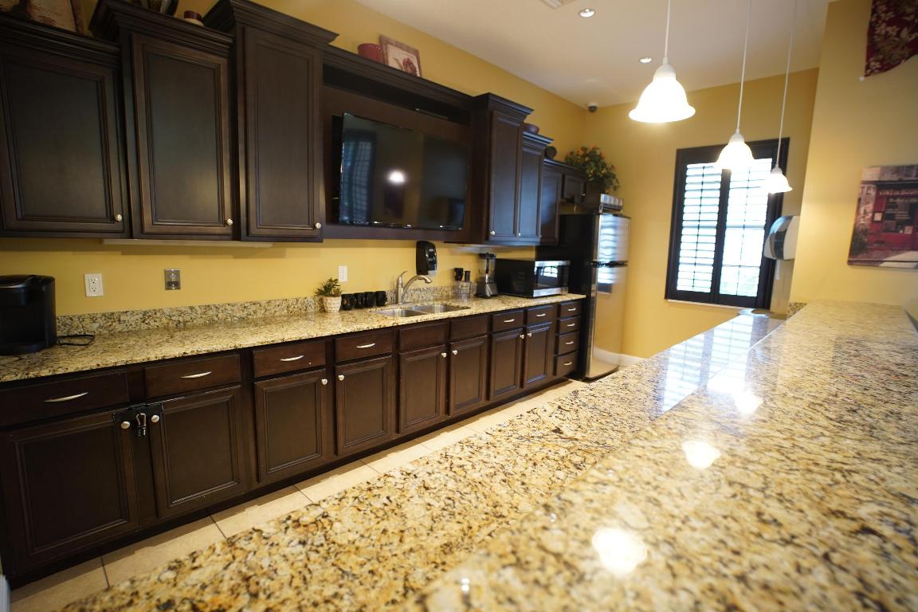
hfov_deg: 95.0
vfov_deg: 72.1
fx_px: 421
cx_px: 459
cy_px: 306
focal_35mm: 16
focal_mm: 11
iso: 250
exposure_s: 1/30
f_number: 1.8
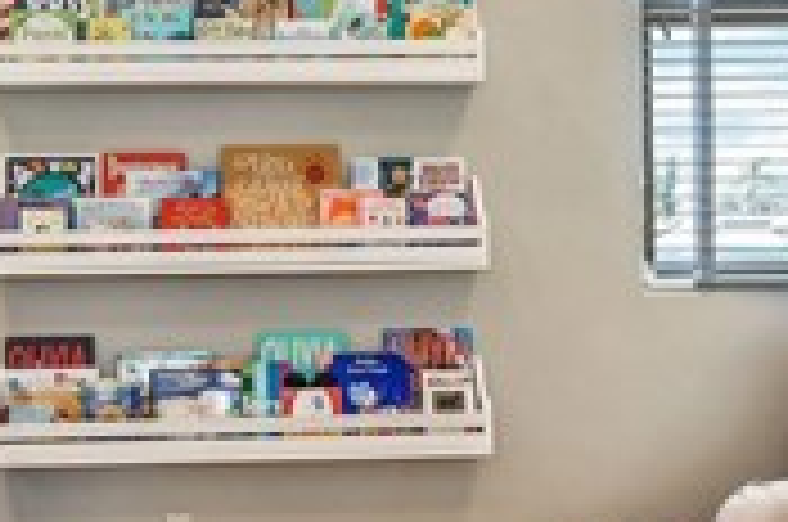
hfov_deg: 36.1
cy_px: 320
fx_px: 1202
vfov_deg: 24.5
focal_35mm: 55
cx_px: 297
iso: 1000
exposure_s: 1/15
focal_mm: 10
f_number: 8
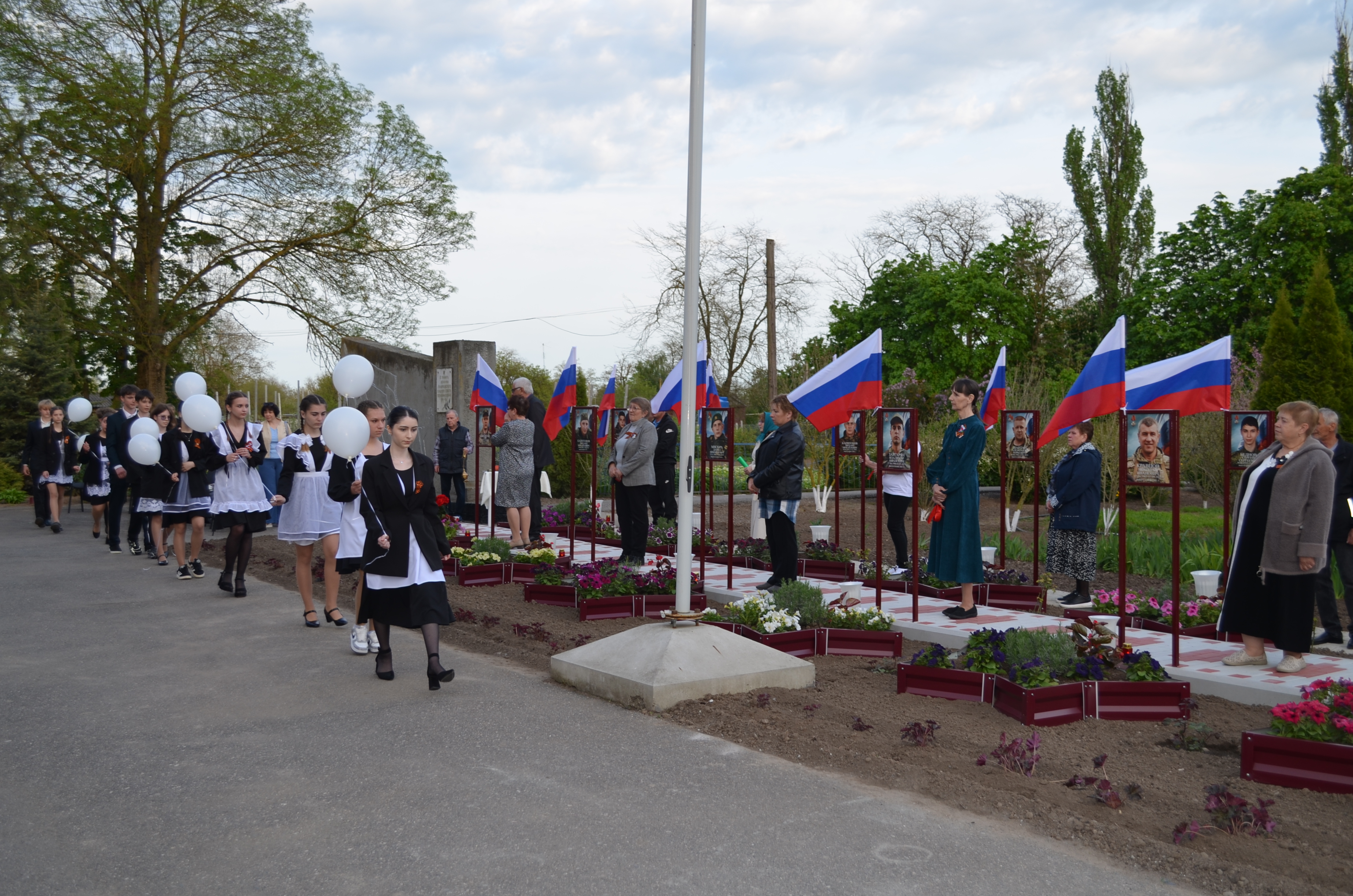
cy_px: 448
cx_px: 676
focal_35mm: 36
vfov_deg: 36.7
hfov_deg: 53.2
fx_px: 1350
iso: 110
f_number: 5
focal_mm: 24
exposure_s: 1/200
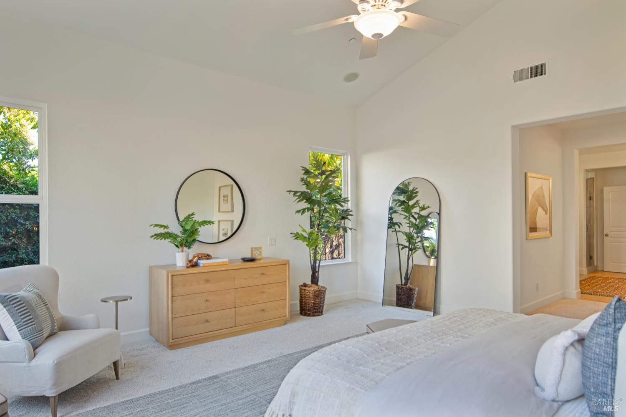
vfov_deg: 59.5
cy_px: 208
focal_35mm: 21
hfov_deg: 81.2
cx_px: 313
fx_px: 365
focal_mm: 14
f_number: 3.5
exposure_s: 1/50
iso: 100
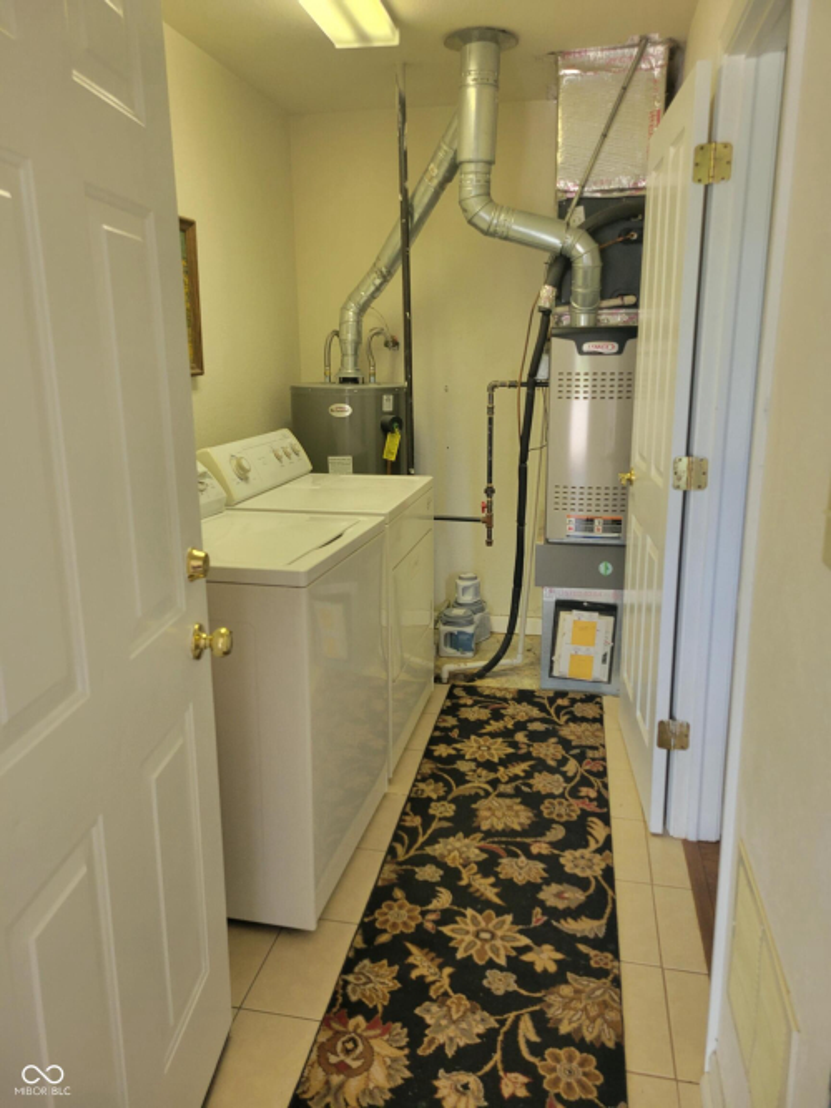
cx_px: 416
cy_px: 554
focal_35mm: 26
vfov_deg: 67.3
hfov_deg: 53.0
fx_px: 832
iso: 160
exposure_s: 1/120
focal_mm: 5.4
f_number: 1.8
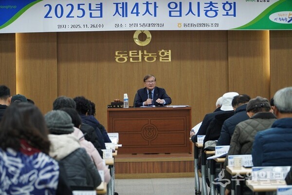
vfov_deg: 12.3
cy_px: 98
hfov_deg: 18.4
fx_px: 900
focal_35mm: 111
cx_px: 146
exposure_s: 1/125
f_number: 4
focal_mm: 74
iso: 1250
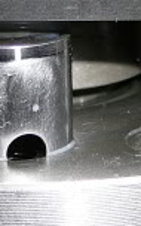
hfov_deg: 6.2
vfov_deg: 10.0
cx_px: 24
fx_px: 1291
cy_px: 106
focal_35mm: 210
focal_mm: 7
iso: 80
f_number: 3.3
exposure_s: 1/30
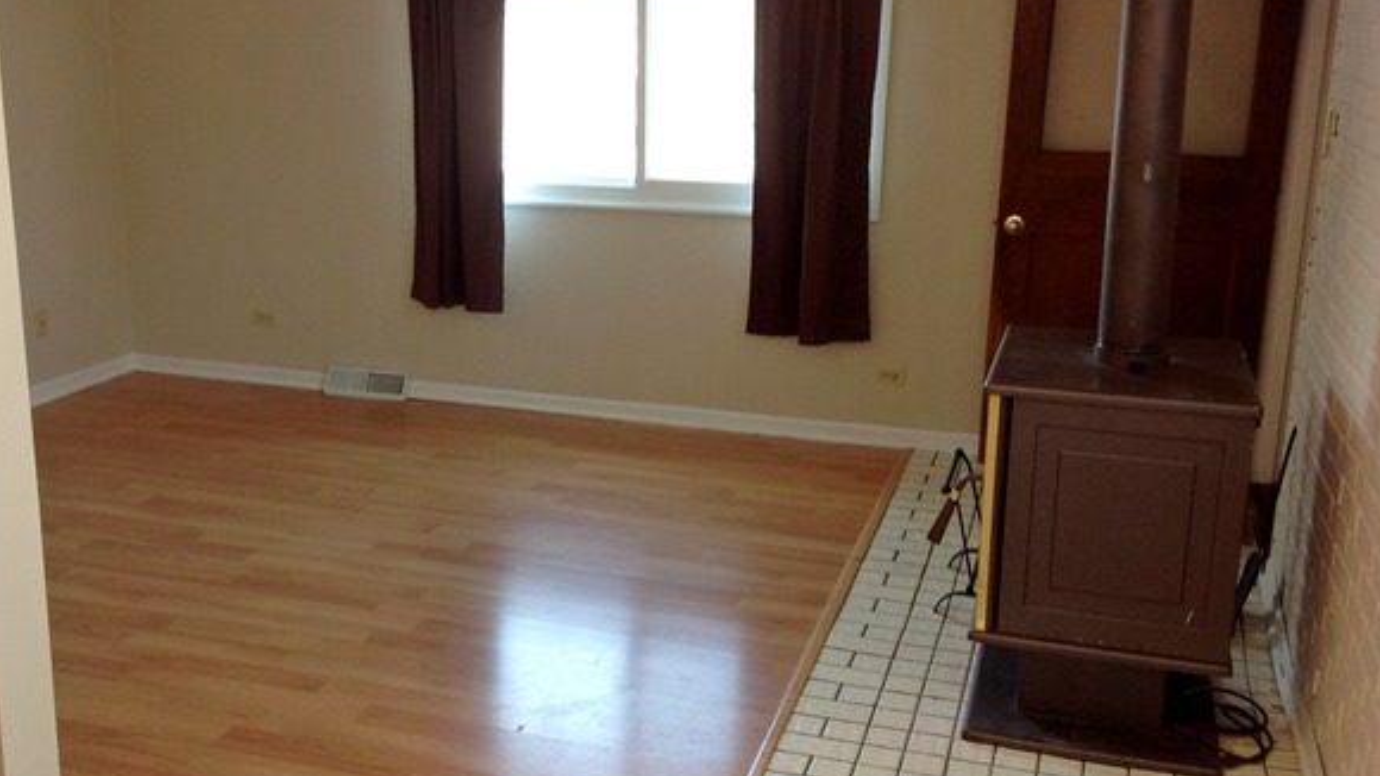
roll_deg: -2.8
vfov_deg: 28.3
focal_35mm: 42
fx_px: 1537
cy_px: 352
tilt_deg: -13.0
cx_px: 626
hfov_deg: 48.3
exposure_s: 1/24
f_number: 2.4
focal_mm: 4.28
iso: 64
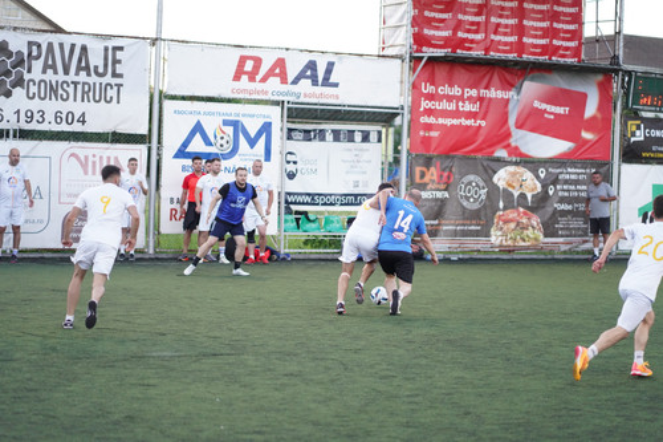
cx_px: 332
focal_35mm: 85
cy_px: 221
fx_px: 1565
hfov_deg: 23.9
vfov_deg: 16.1
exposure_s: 1/1600
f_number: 1.8
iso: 2000
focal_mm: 85
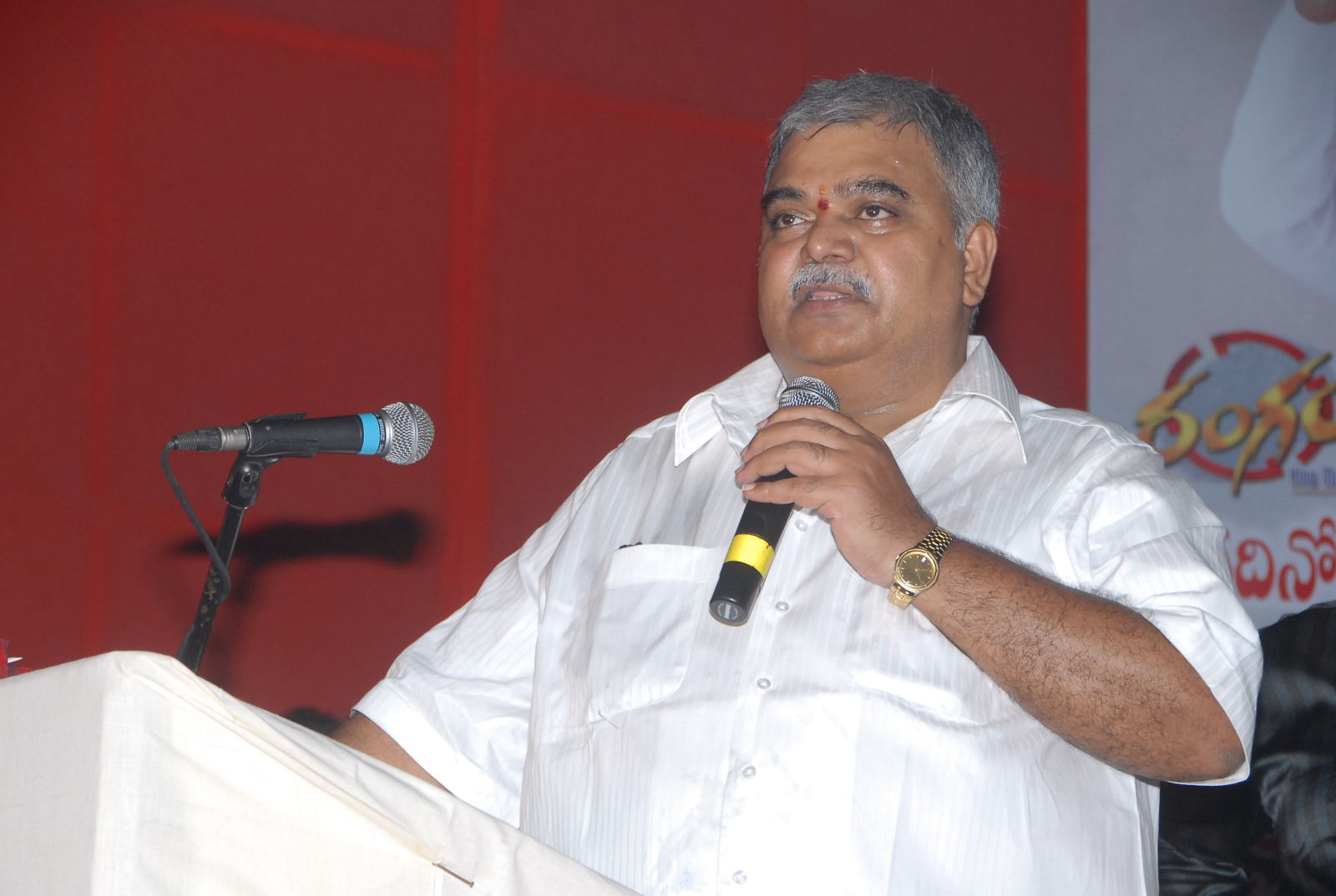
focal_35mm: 142
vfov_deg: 9.7
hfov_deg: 14.4
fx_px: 5299
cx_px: 668
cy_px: 448
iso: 500
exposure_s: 1/125
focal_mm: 95
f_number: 8
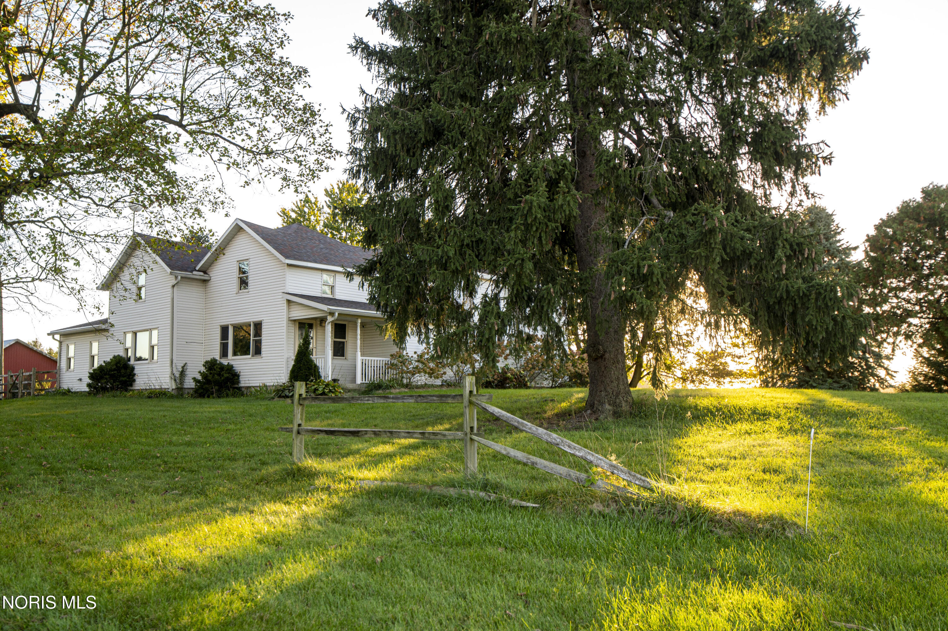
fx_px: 789
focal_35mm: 30
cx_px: 474
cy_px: 316
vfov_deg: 43.5
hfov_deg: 62.0
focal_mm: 30
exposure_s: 1/800
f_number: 2.8
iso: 500
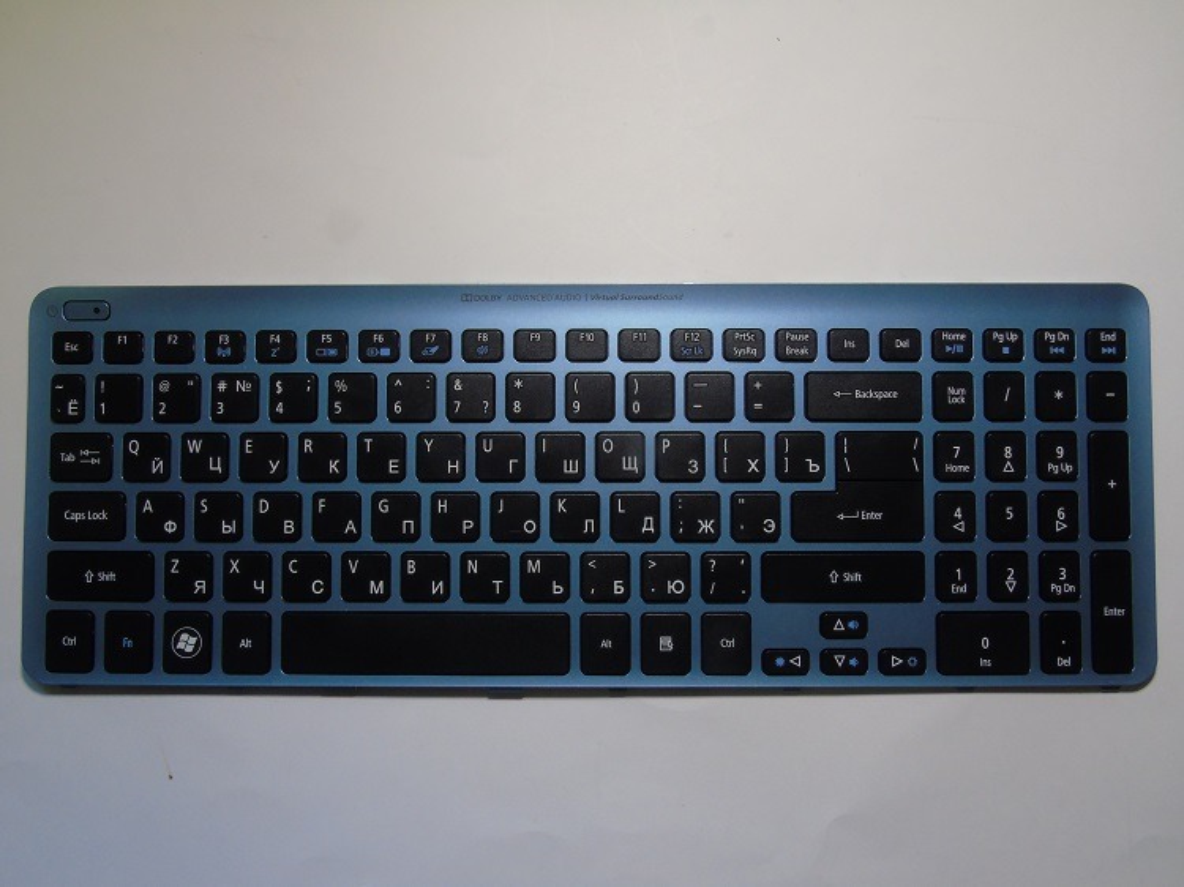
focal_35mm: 29
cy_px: 444
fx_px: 992
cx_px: 592
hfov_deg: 61.7
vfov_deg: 48.2
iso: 200
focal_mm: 5.2
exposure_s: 1/13
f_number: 6.4
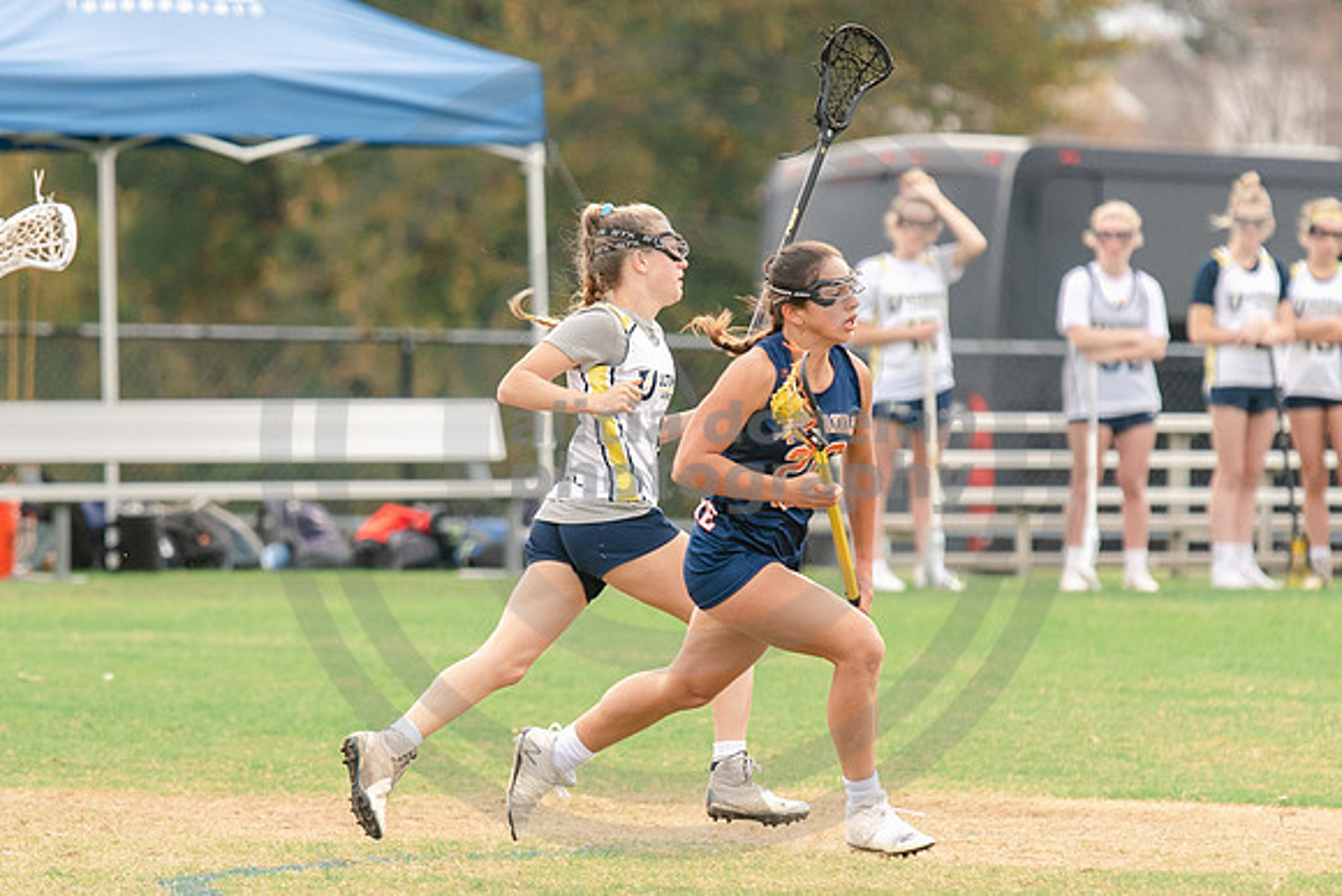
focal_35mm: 549
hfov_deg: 3.8
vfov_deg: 2.5
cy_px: 567
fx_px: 20465
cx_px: 541
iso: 320
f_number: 2.8
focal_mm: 200
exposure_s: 1/1250
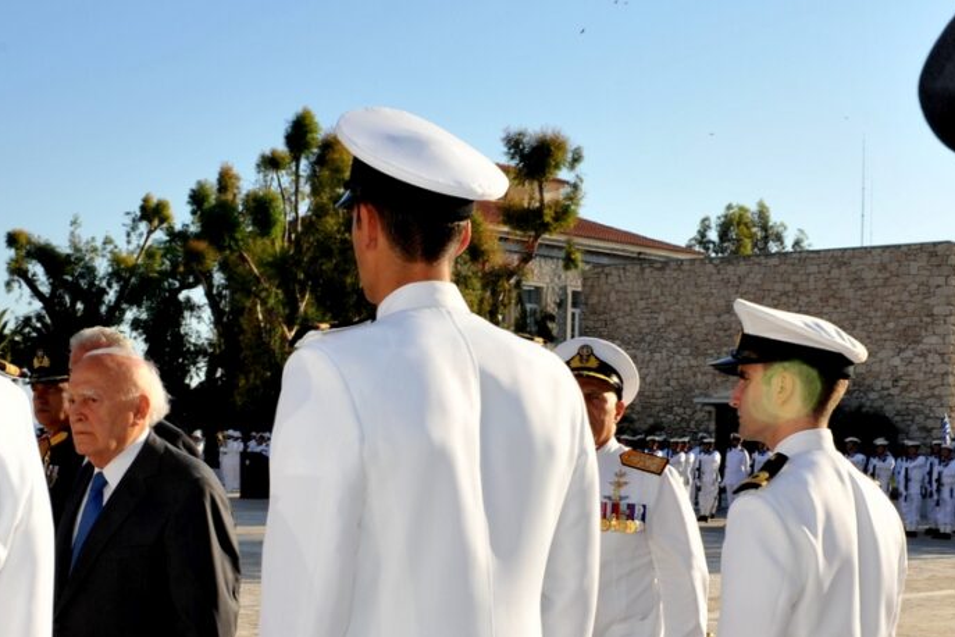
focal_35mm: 65
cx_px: 495
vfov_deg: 20.7
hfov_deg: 31.0
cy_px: 512
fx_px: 1724
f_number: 16
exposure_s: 1/250
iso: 400
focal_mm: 31
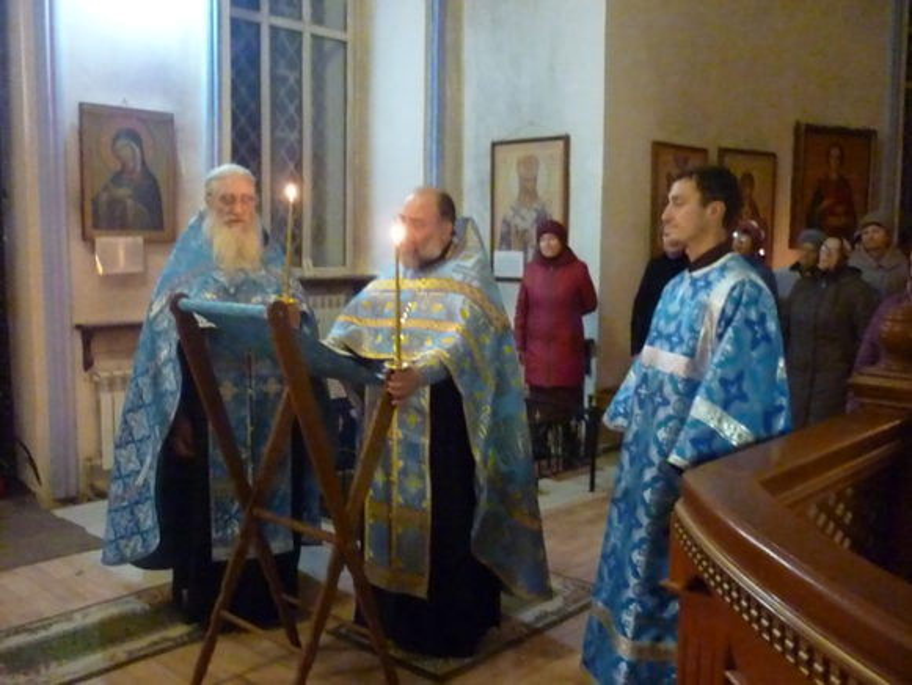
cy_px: 342
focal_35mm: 33
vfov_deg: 43.0
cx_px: 456
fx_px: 870
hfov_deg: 55.3
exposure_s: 1/25
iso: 3200
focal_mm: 5.5
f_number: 2.8
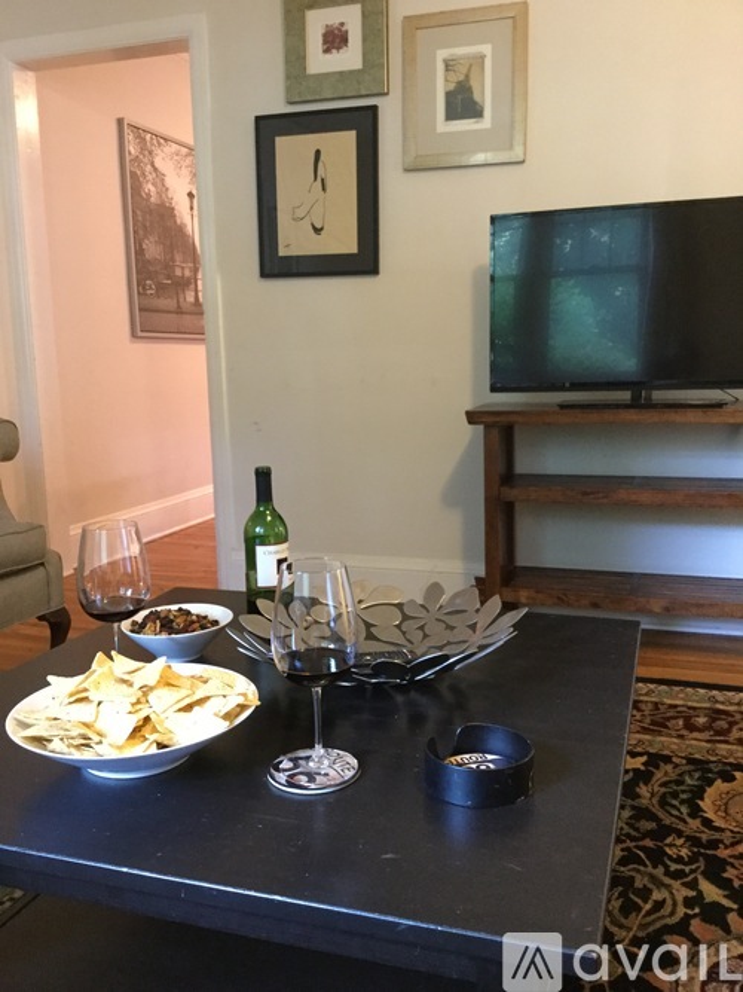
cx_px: 372
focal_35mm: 31
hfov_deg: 45.4
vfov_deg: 58.4
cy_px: 496
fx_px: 887
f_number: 2.4
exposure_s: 1/15
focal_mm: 3.3
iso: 400
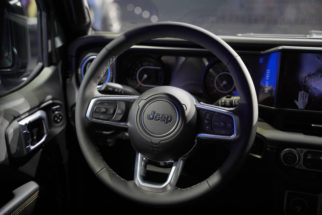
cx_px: 161
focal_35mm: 46
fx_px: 409
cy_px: 108
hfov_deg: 43.0
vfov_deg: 29.4
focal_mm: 45.7
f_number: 2.8
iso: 1000
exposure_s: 1/200
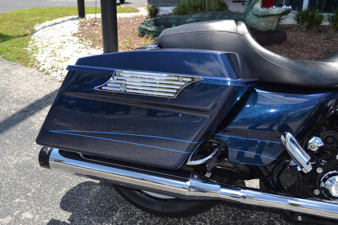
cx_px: 169
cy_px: 112
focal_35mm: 36
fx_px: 338
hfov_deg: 53.1
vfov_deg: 36.9
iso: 100
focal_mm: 24
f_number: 7.1
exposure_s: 1/200
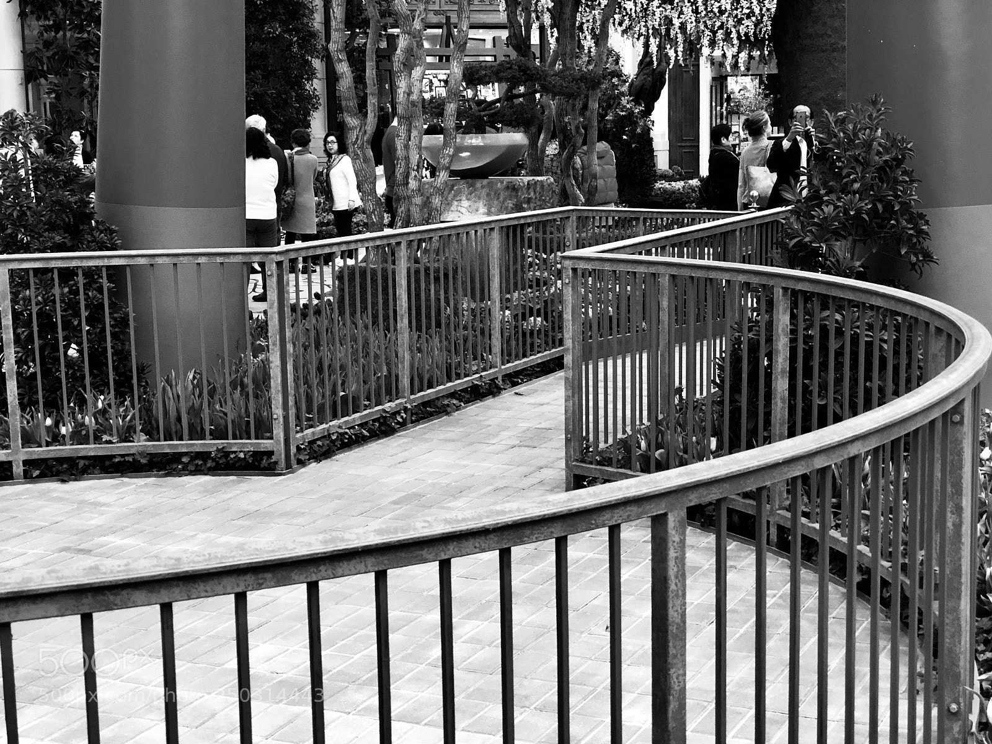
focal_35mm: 57
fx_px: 1633
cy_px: 372
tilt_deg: -9.1
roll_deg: +2.0
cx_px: 496
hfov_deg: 33.8
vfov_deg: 25.7
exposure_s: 1/120
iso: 400
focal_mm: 6.6
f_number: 2.8
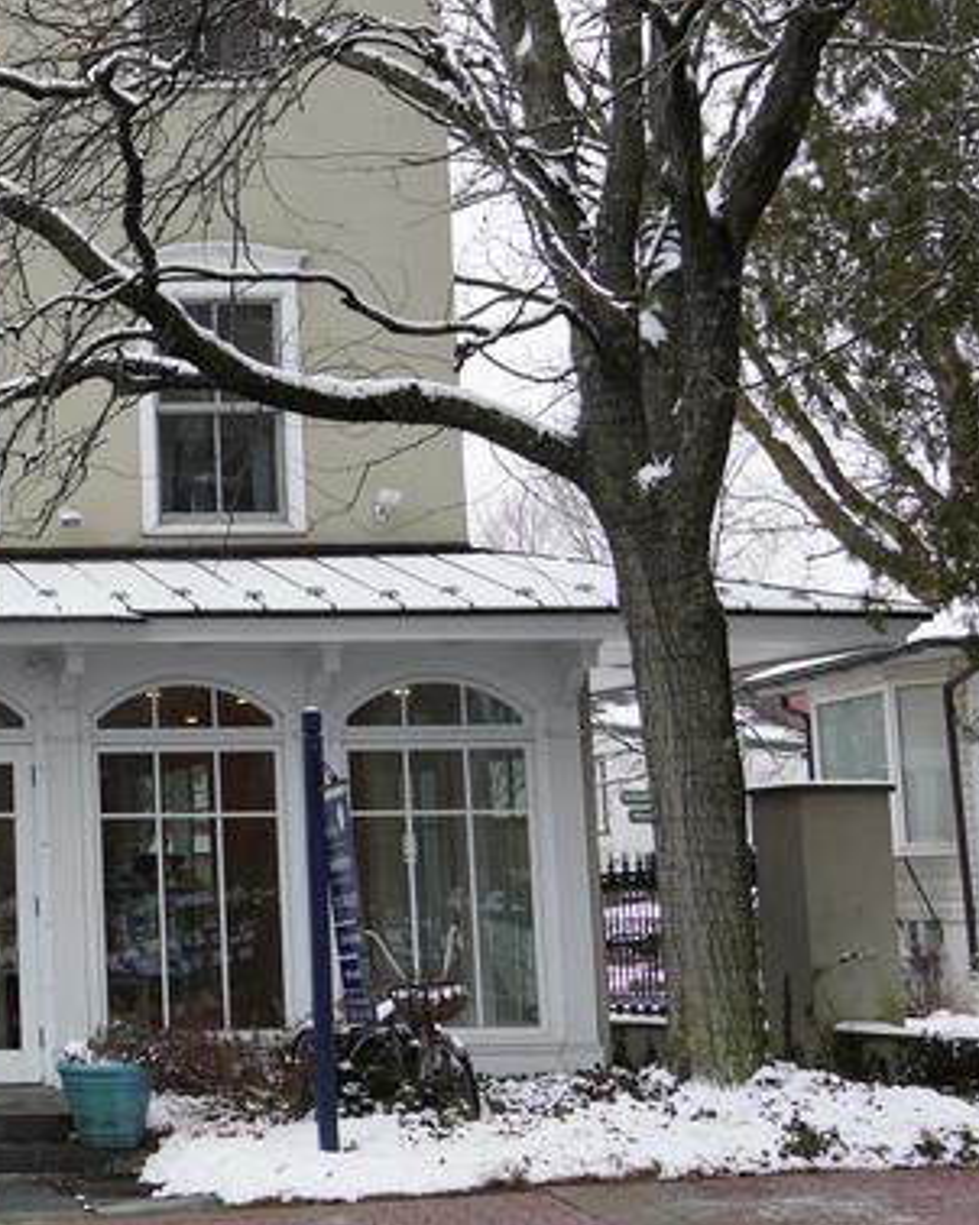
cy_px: 520
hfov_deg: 16.7
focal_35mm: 84
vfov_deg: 22.7
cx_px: -460
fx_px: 3045
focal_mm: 22
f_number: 5
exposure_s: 1/100
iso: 100
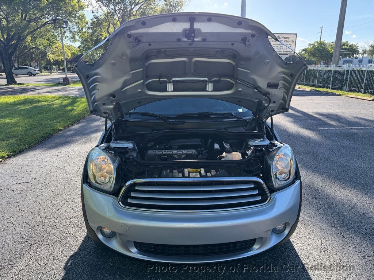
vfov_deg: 56.8
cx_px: 187
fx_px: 259
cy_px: 140
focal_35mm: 24
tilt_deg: -16.1
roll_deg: +0.1
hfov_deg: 71.6
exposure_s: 1/1727
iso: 100
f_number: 1.78
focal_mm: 6.76
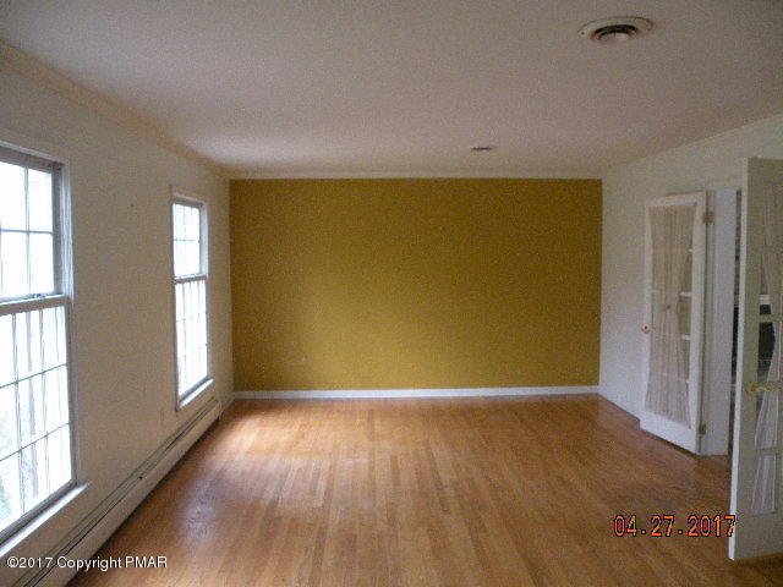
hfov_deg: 65.3
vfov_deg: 51.4
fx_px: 611
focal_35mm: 27
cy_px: 294
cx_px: 392
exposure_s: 1/35.7
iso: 400
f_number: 2.8
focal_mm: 4.7
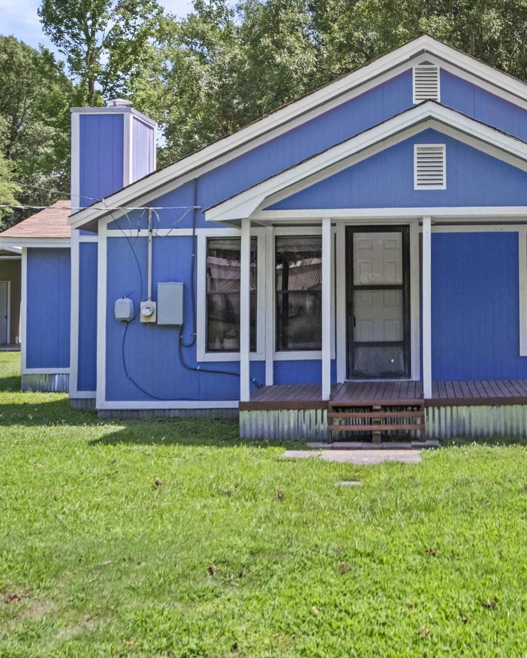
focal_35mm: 57
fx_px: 1111
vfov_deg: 32.9
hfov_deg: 25.8
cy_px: 249
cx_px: 480
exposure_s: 1/2500
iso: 800
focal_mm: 20.9
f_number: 5
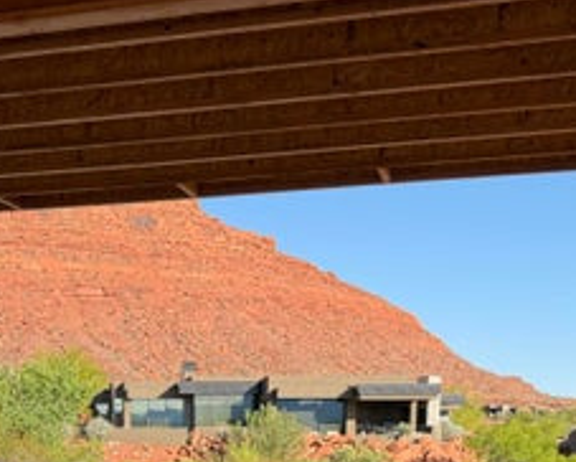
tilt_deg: -4.9
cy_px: 536
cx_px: 104
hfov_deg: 28.0
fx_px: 1126
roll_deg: +0.1
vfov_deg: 21.7
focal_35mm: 66
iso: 80
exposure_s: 1/2801
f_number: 1.78
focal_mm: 6.76
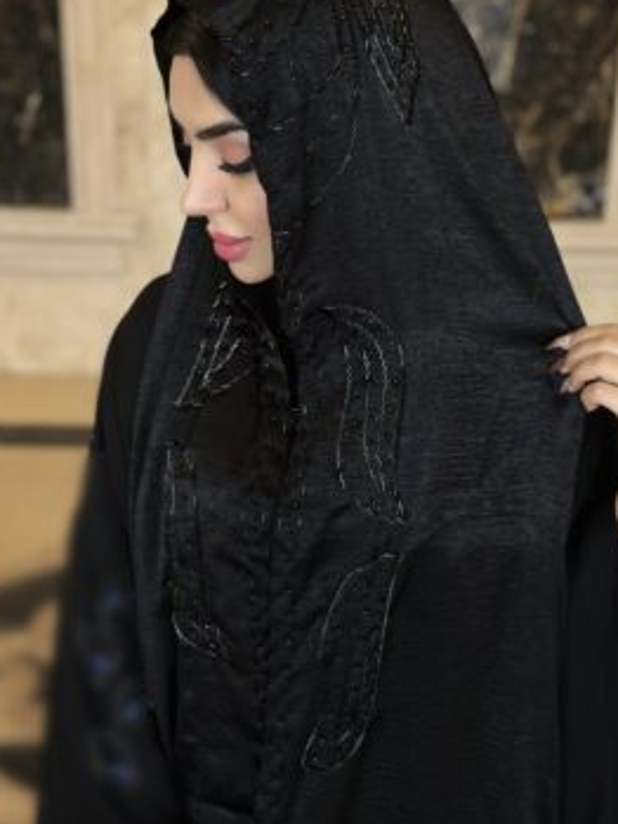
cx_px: 321
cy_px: 364
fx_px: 1308
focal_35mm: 55
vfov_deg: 34.9
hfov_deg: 26.6
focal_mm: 6.86
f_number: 1.78
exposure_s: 1/100
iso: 100
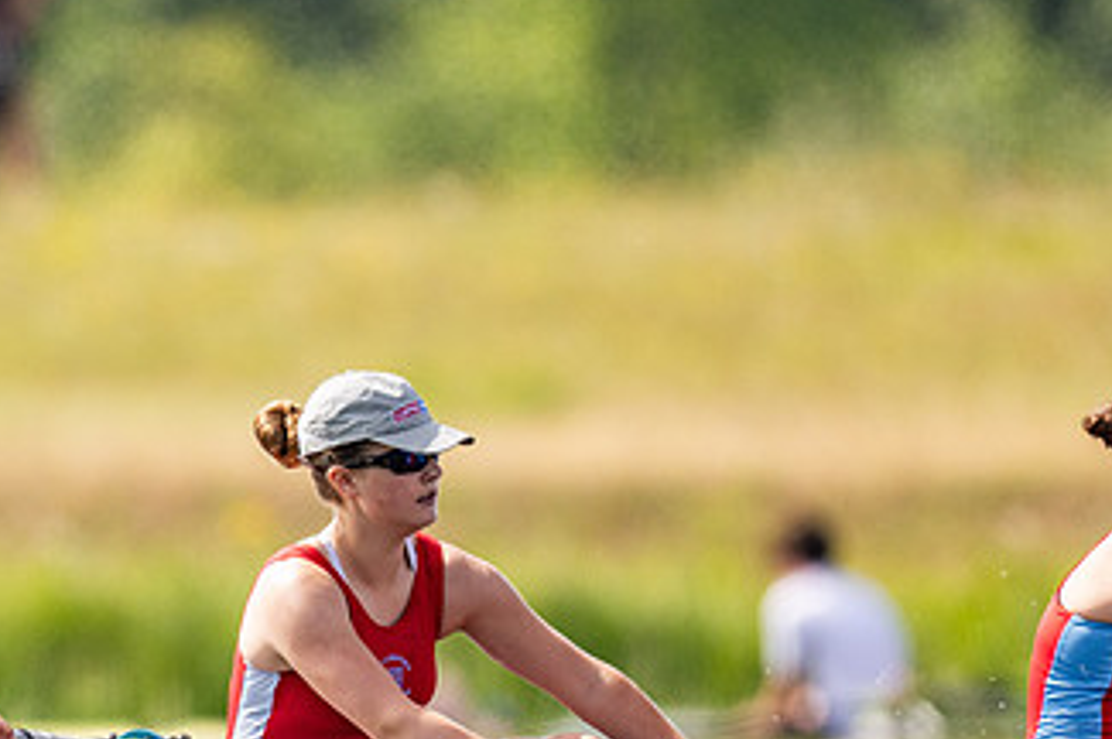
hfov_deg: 1.3
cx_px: 253
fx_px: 49526
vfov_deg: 0.9
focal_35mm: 1605
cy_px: 636
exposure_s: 1/2500
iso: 200
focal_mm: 600
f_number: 4
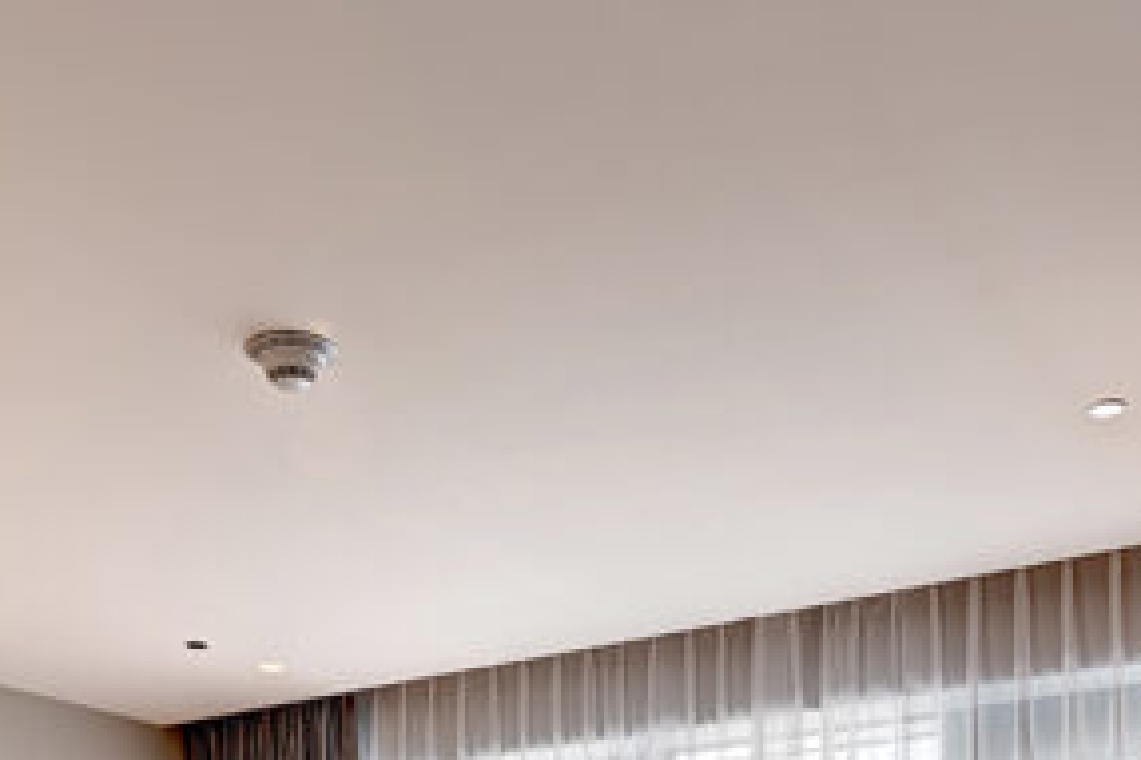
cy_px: 1168
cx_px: 183
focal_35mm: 50
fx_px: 1584
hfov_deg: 37.8
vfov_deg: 22.0
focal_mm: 14
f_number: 8
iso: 100
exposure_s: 1/5
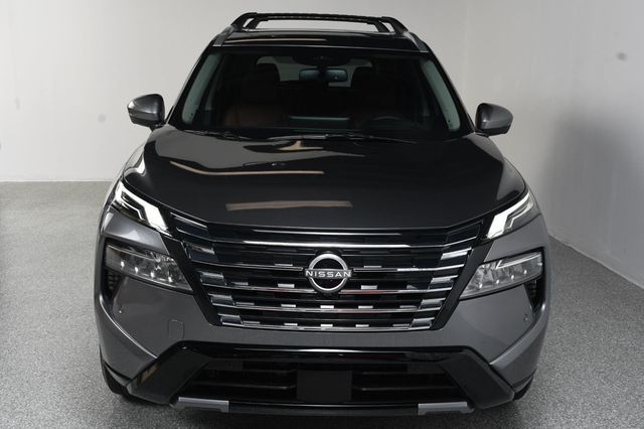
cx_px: 322
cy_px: 214
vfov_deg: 29.8
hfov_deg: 43.6
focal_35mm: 45
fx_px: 805
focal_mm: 30
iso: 100
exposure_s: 1/160
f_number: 10
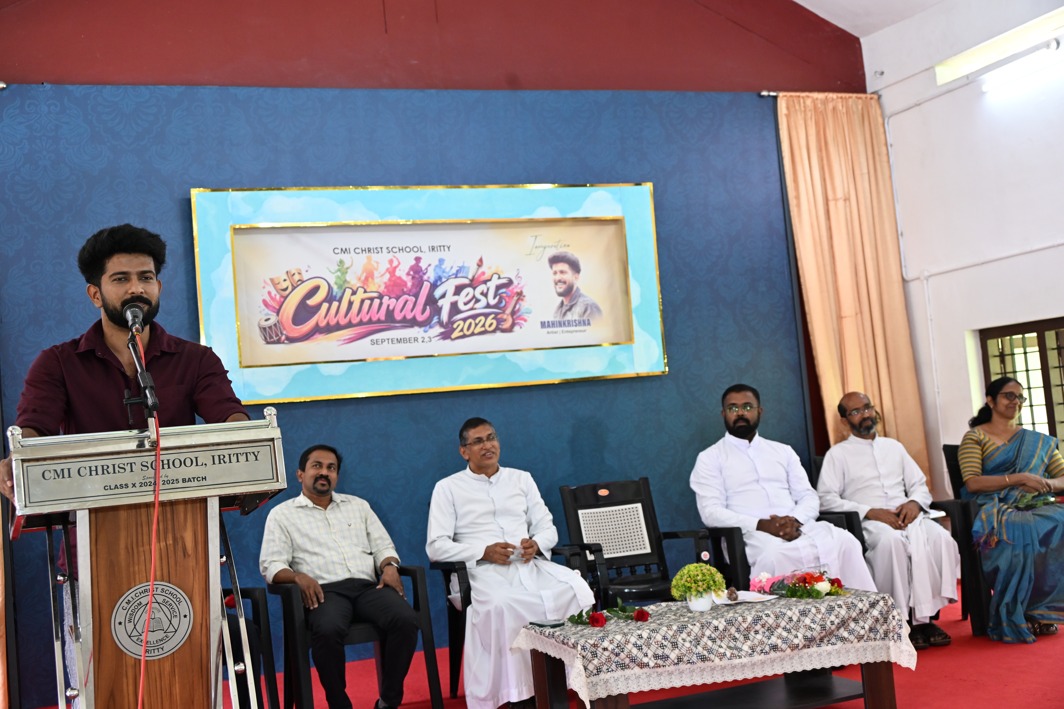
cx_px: 532
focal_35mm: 43
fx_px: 1271
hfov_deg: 45.4
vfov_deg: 31.2
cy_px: 354
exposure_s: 1/60
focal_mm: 43
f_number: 5.6
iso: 1800
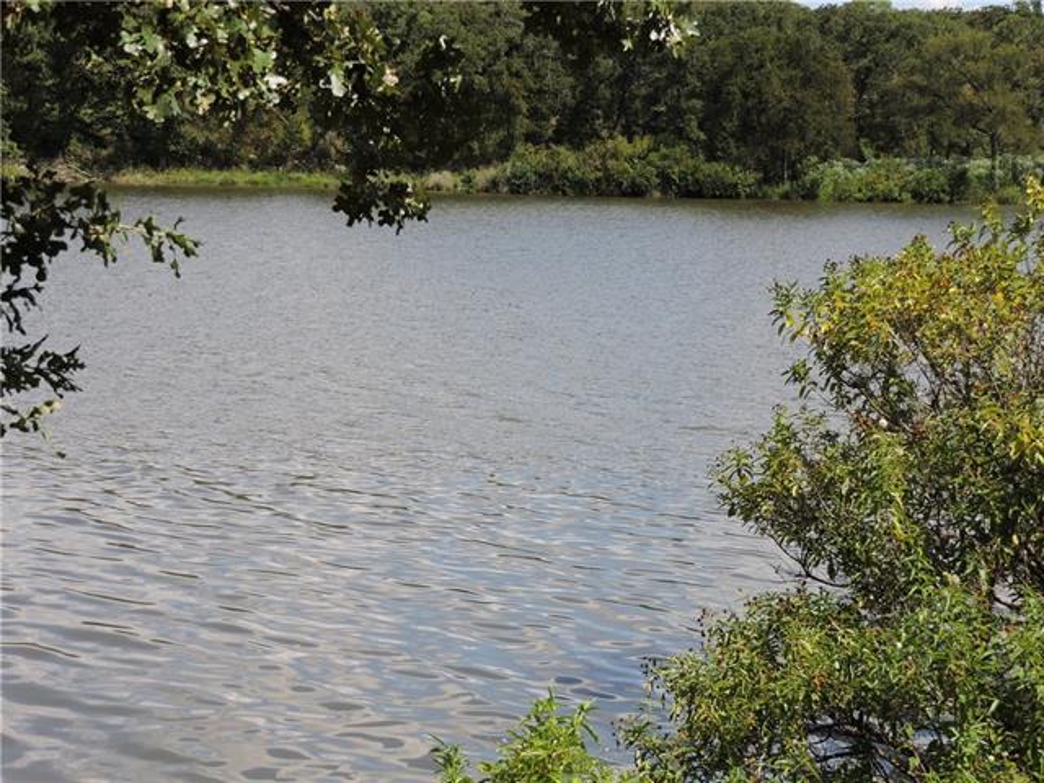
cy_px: 392
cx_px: 522
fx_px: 2564
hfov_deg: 23.0
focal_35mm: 85
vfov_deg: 17.4
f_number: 4
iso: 100
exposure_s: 1/640
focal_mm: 15.2
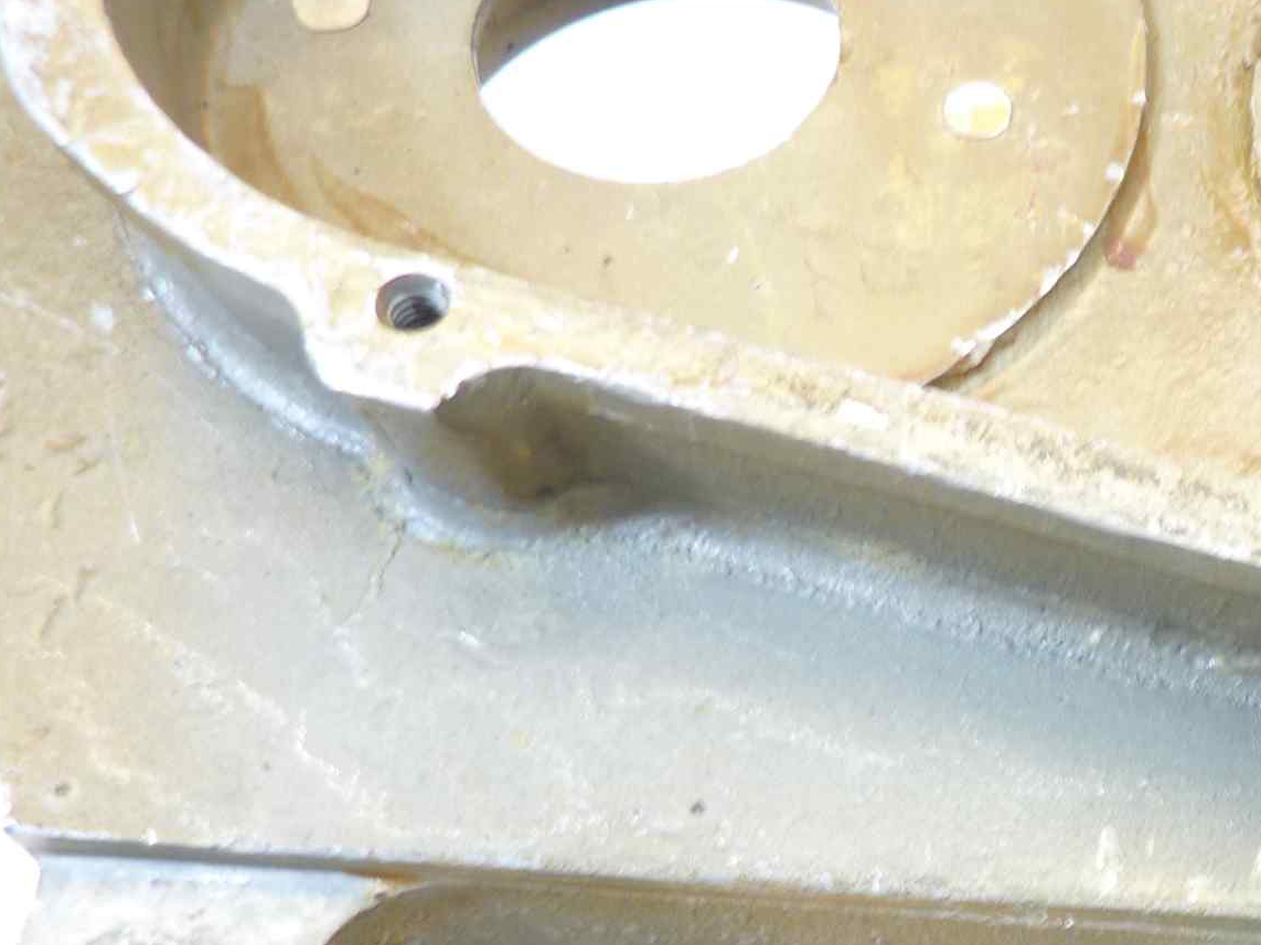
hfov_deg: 30.7
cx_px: 1383
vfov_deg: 25.2
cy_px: 872
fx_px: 2040
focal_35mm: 56
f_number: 3.3
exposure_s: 1/10
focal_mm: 4.1
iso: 80
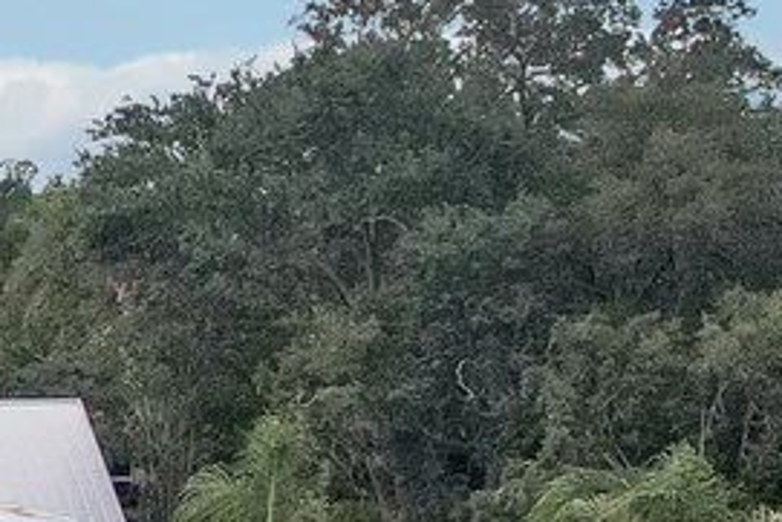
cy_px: 604
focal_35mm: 166
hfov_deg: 10.7
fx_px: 3608
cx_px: -1062
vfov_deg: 8.2
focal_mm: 8.4
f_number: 2.8
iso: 400
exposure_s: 1/1600
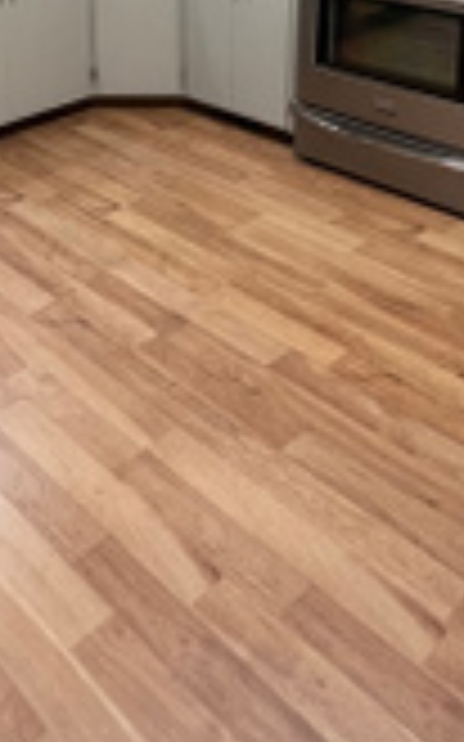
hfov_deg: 31.2
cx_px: 95
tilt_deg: -11.2
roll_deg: +2.1
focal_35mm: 40
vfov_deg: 41.8
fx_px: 810
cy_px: -22
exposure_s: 1/120
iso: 250
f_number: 1.8
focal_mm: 1.57
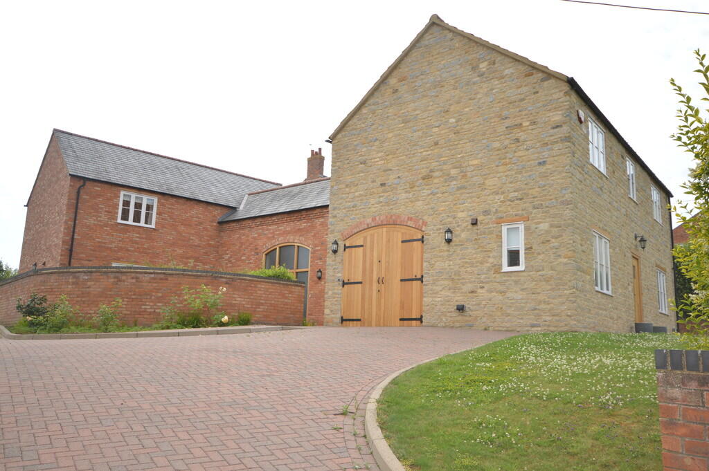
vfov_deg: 43.5
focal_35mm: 30
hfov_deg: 62.0
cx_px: 354
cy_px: 236
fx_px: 590
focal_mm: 20
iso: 100
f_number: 5.6
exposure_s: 1/200
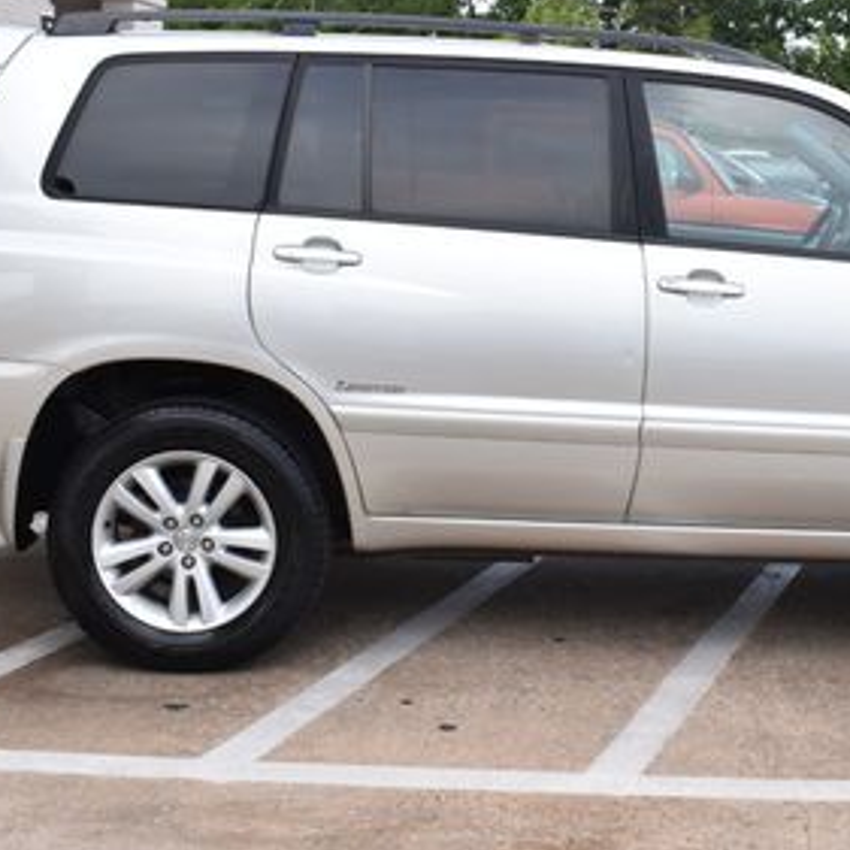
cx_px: 638
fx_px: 1611
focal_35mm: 58
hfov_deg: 29.1
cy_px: 263
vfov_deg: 29.3
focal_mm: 20
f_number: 8
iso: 400
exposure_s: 1/160
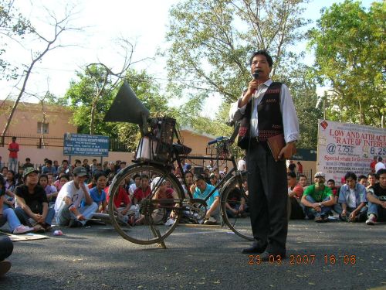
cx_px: 193
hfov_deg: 54.0
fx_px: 379
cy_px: 145
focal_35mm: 34
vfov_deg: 41.8
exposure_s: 1/74.4
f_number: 4.9
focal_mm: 5.7
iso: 50
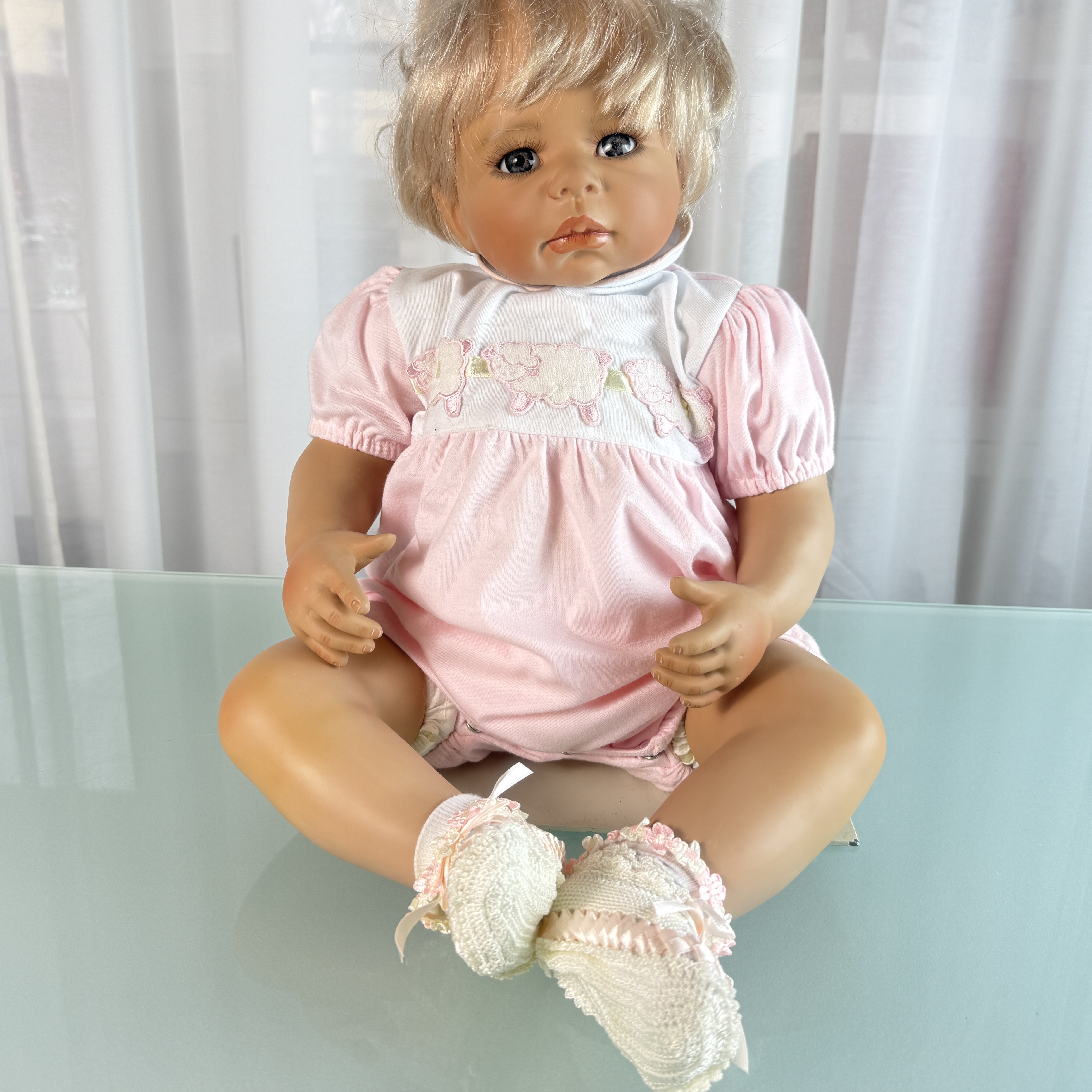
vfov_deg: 52.5
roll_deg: -0.6
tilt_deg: -17.2
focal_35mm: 31
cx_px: 535
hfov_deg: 52.5
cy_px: 500
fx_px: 1106
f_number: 1.78
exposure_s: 1/100
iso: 64
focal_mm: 6.76
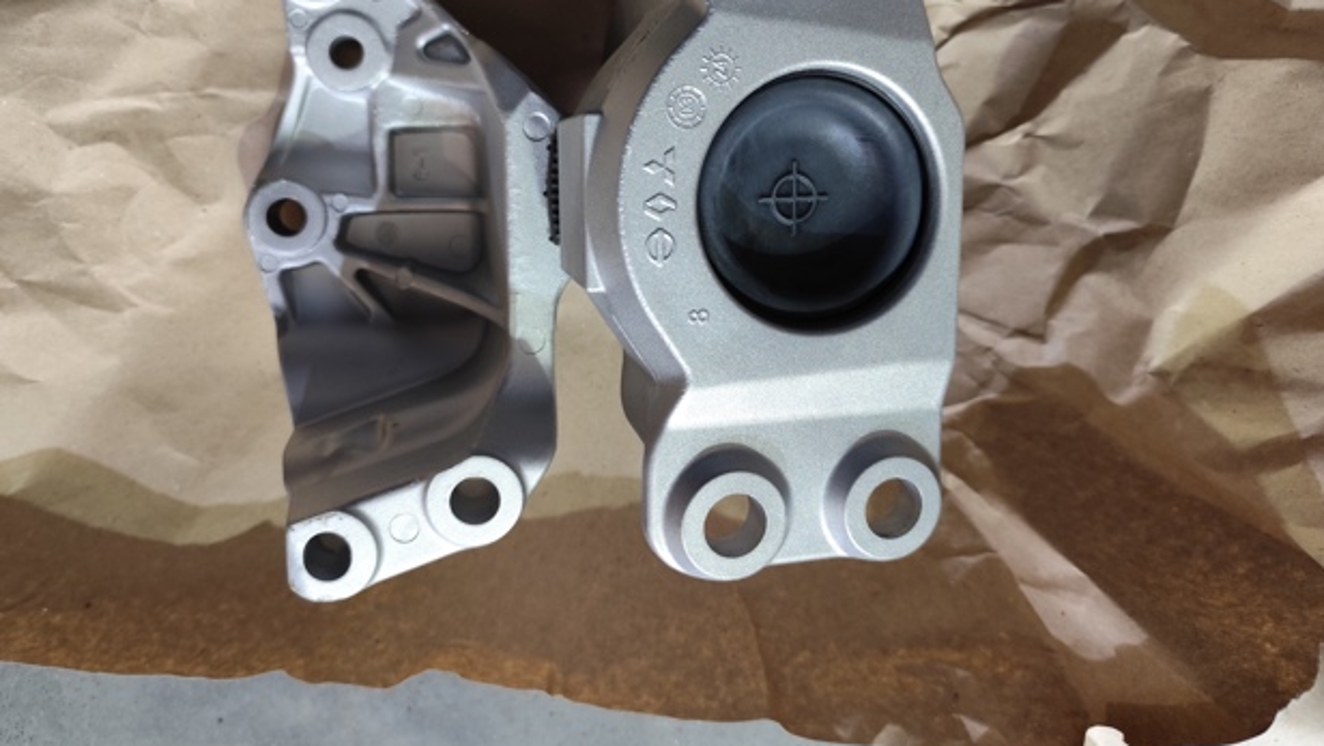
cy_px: 287
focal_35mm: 26
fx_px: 913
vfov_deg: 44.1
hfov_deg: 71.9
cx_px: 653
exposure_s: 1/50
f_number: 1.65
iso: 800
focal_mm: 6.19
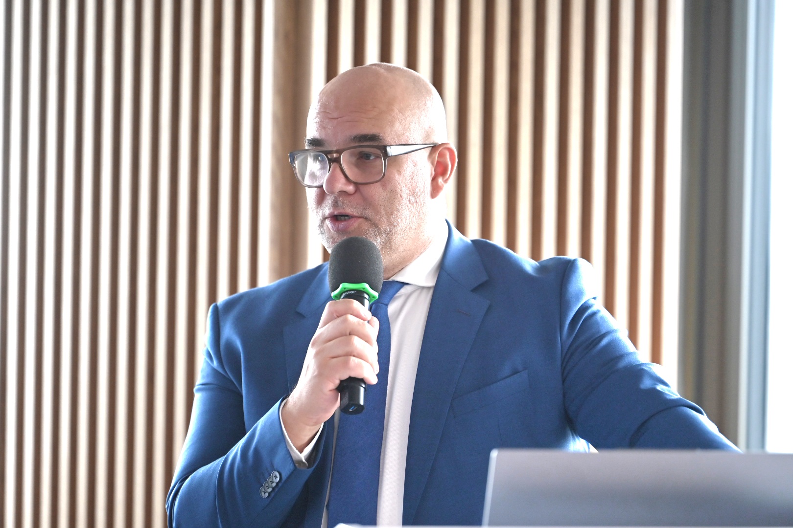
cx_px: 396
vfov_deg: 7.6
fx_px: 3965
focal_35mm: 180
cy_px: 264
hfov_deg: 11.4
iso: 560
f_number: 2.8
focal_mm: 180
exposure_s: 1/250
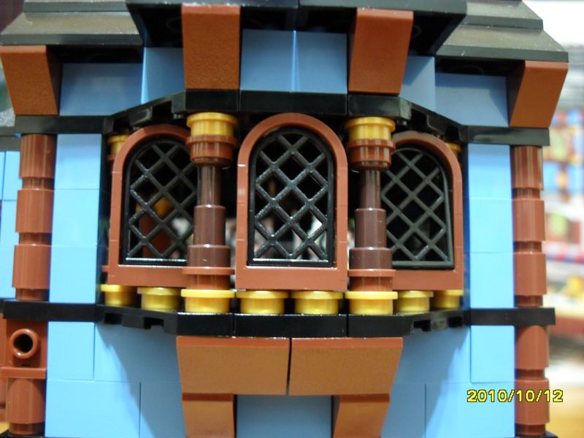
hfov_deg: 52.6
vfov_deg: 40.7
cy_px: 219
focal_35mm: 35
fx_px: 590
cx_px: 292
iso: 200
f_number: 2.8
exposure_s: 1/2
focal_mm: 6.2
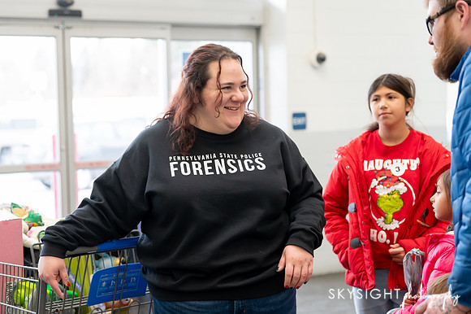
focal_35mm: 73
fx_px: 955
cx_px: 236
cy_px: 157
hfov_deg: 27.7
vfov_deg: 18.6
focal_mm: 70
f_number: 3.5
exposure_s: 1/320
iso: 2000
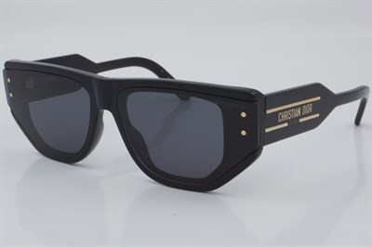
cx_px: 186
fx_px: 774
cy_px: 124
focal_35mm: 75
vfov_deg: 18.2
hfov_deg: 27.0
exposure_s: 1/4
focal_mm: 50
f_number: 29
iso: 100
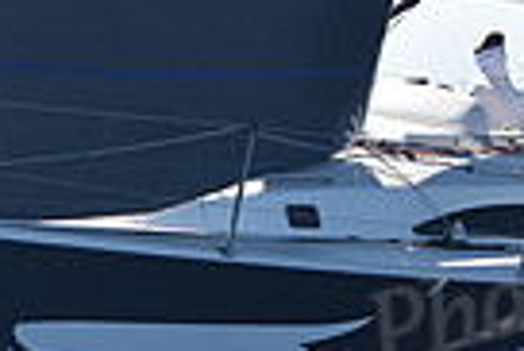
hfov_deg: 6.9
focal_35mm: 299
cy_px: 122
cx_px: 173
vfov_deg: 4.6
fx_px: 4357
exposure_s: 1/800
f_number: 4
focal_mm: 70
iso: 200
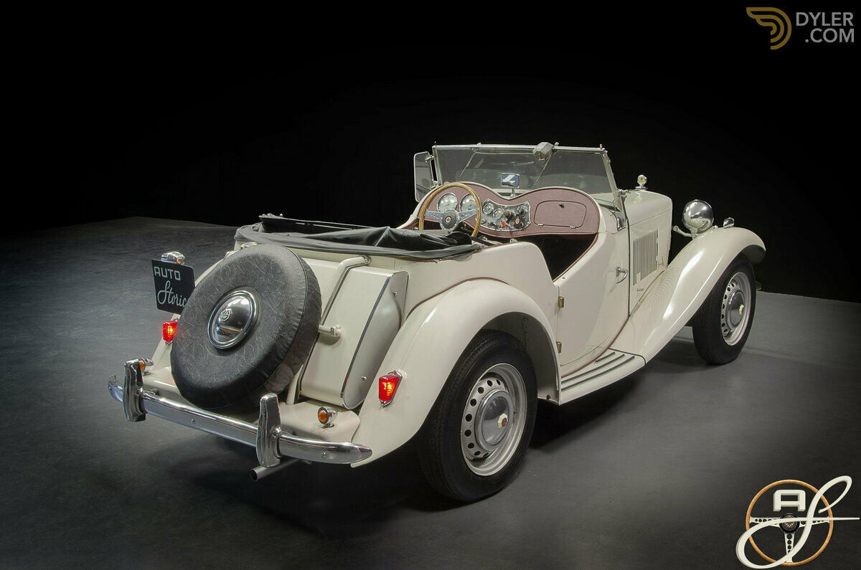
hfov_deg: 49.6
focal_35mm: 39
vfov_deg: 34.1
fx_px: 931
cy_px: 285
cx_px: 430
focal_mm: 26
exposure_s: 25
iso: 250
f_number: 25
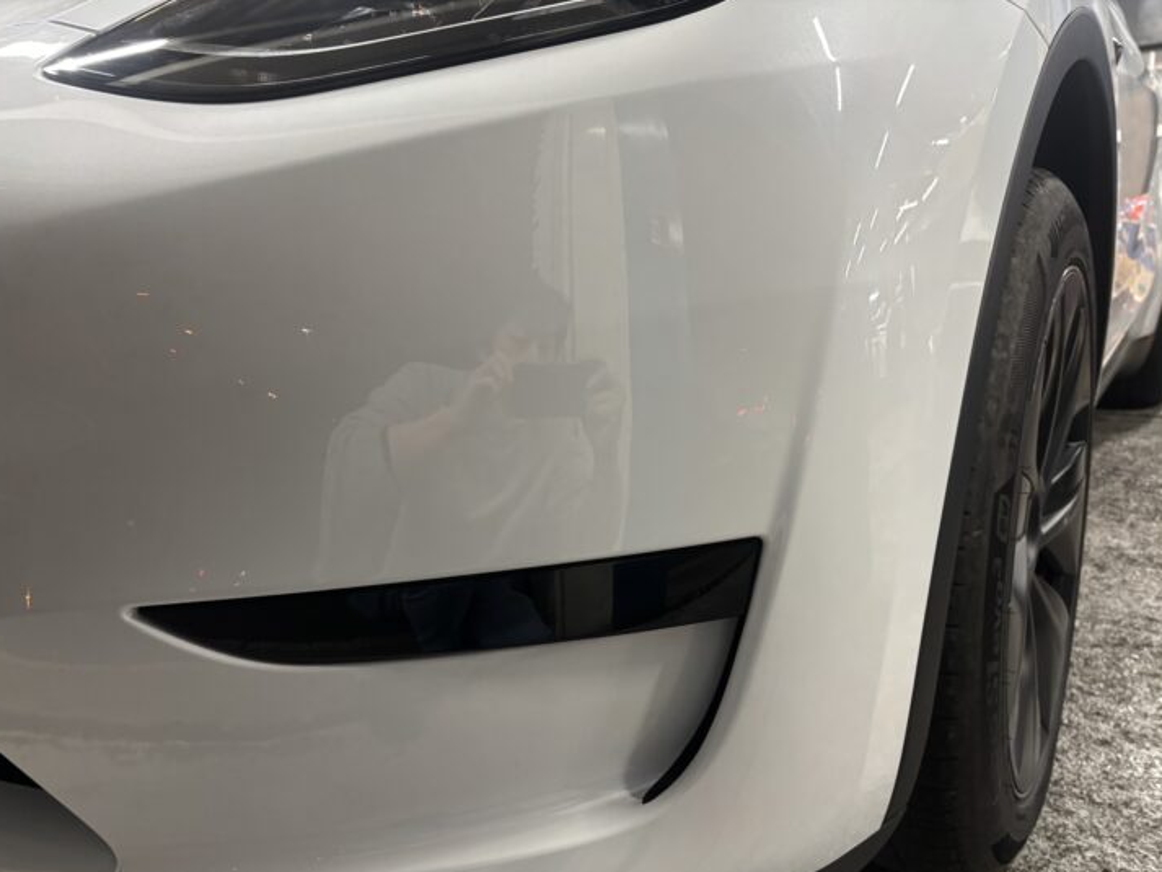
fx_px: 940
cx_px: 580
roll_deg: +1.2
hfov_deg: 63.4
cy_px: 466
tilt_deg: -12.1
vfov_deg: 49.7
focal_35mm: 28
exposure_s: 1/50
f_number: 1.6
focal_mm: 5.96
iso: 250
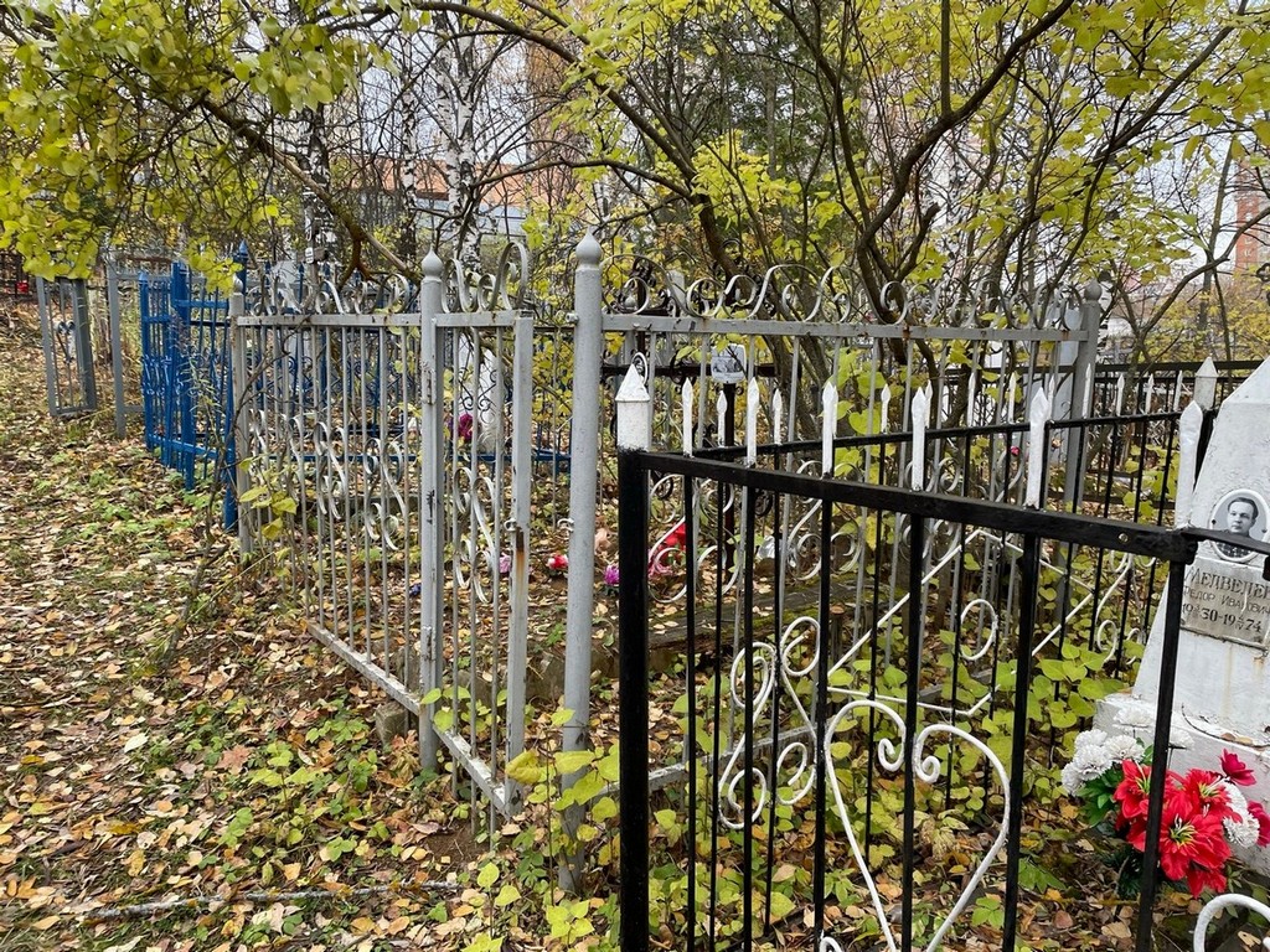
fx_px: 954
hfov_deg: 67.3
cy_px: 476
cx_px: 635
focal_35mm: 26
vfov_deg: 53.1
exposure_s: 1/164
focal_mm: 4.2
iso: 32
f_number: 1.6
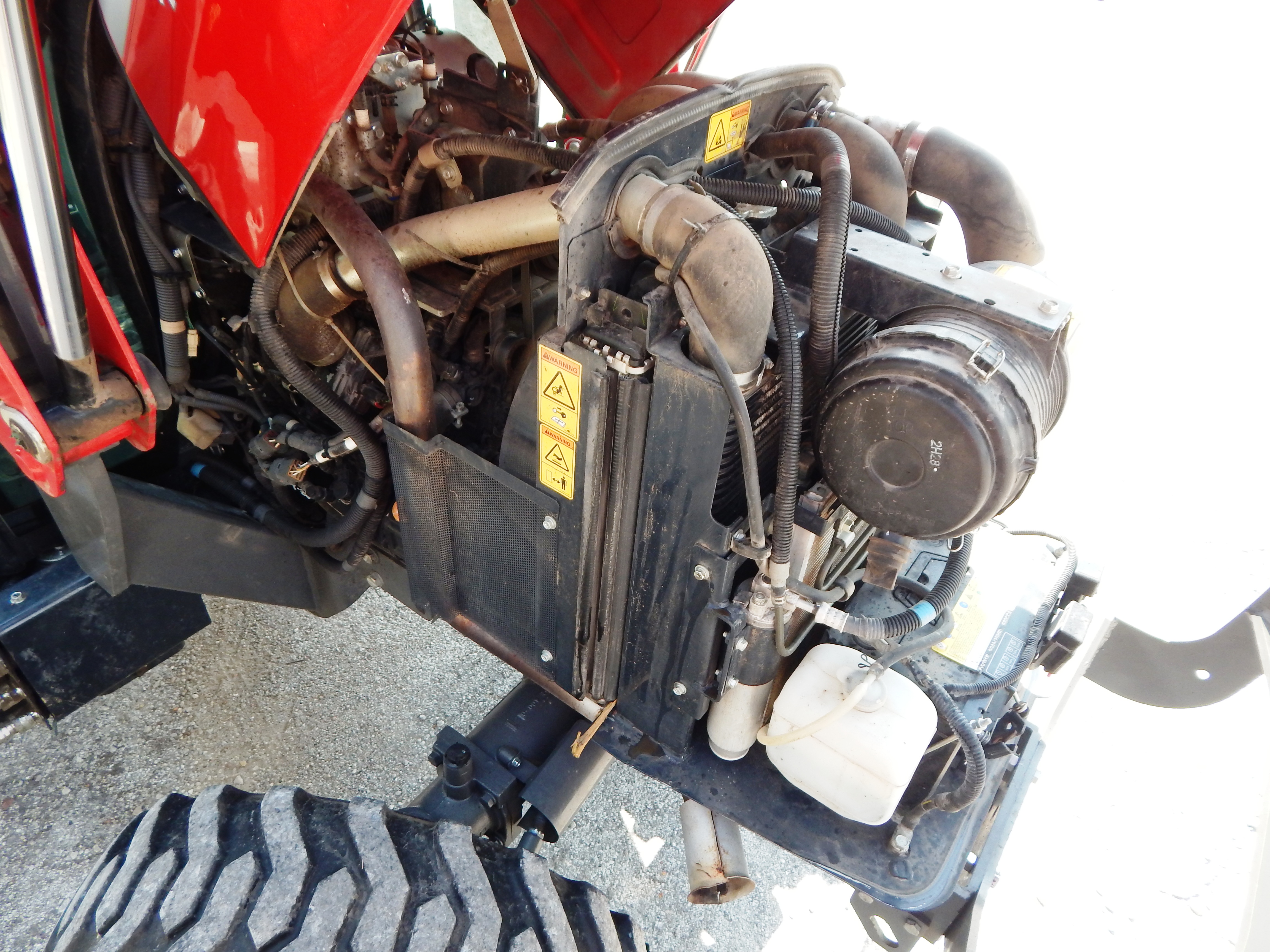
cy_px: 476
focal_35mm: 22
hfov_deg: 76.4
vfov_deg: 61.1
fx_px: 807
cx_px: 635
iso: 125
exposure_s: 1/200
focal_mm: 4
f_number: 3
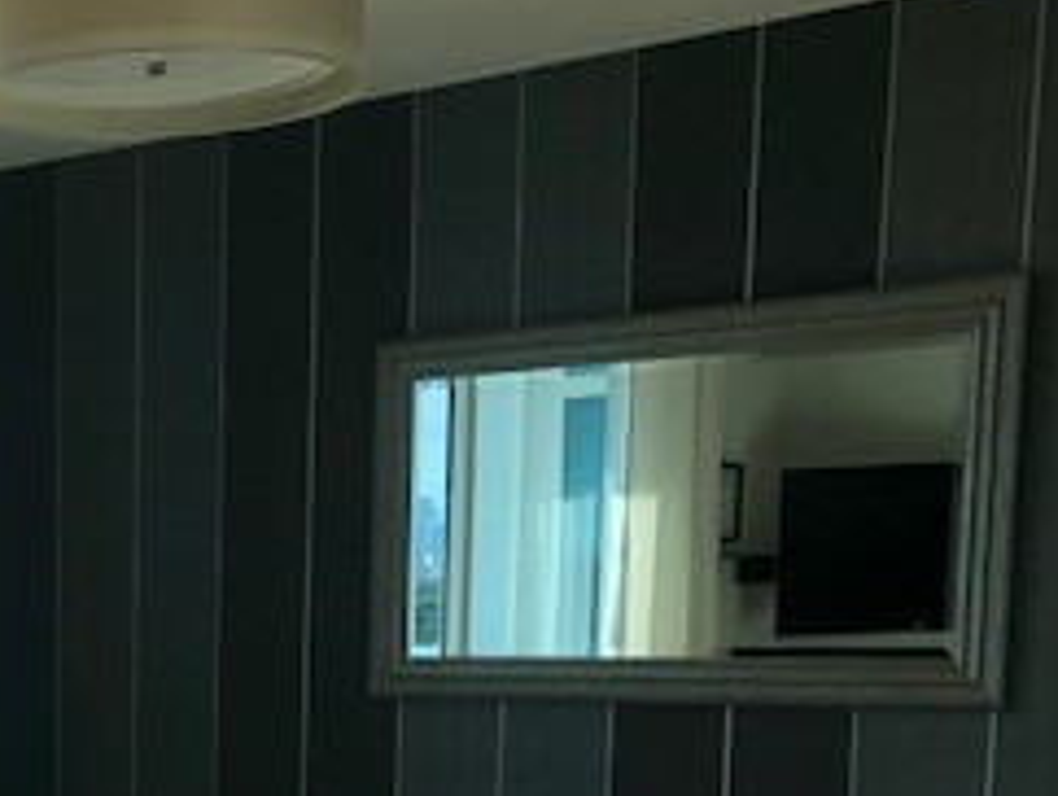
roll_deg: +0.2
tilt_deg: -10.5
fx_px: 2264
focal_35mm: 74
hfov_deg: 24.8
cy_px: 993
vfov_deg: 18.7
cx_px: -44
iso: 20
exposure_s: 1/382
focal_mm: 3.99
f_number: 1.8
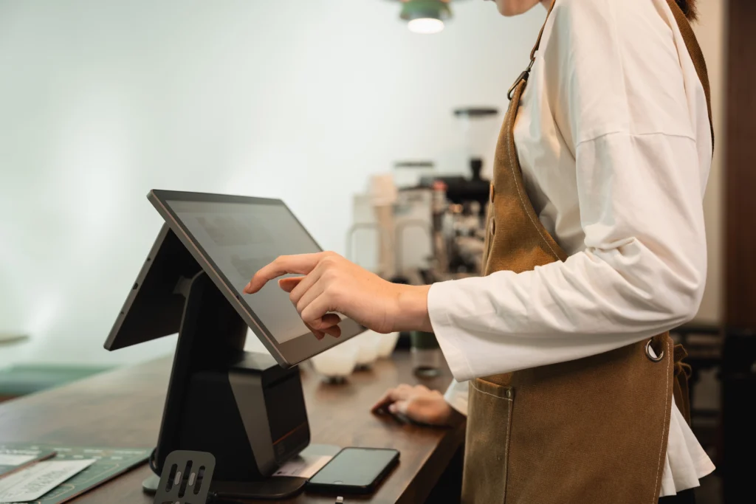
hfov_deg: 50.7
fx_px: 798
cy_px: 252
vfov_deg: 35.1
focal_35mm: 38
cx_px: 378
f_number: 2.8
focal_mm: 38
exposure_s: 1/320
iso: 640
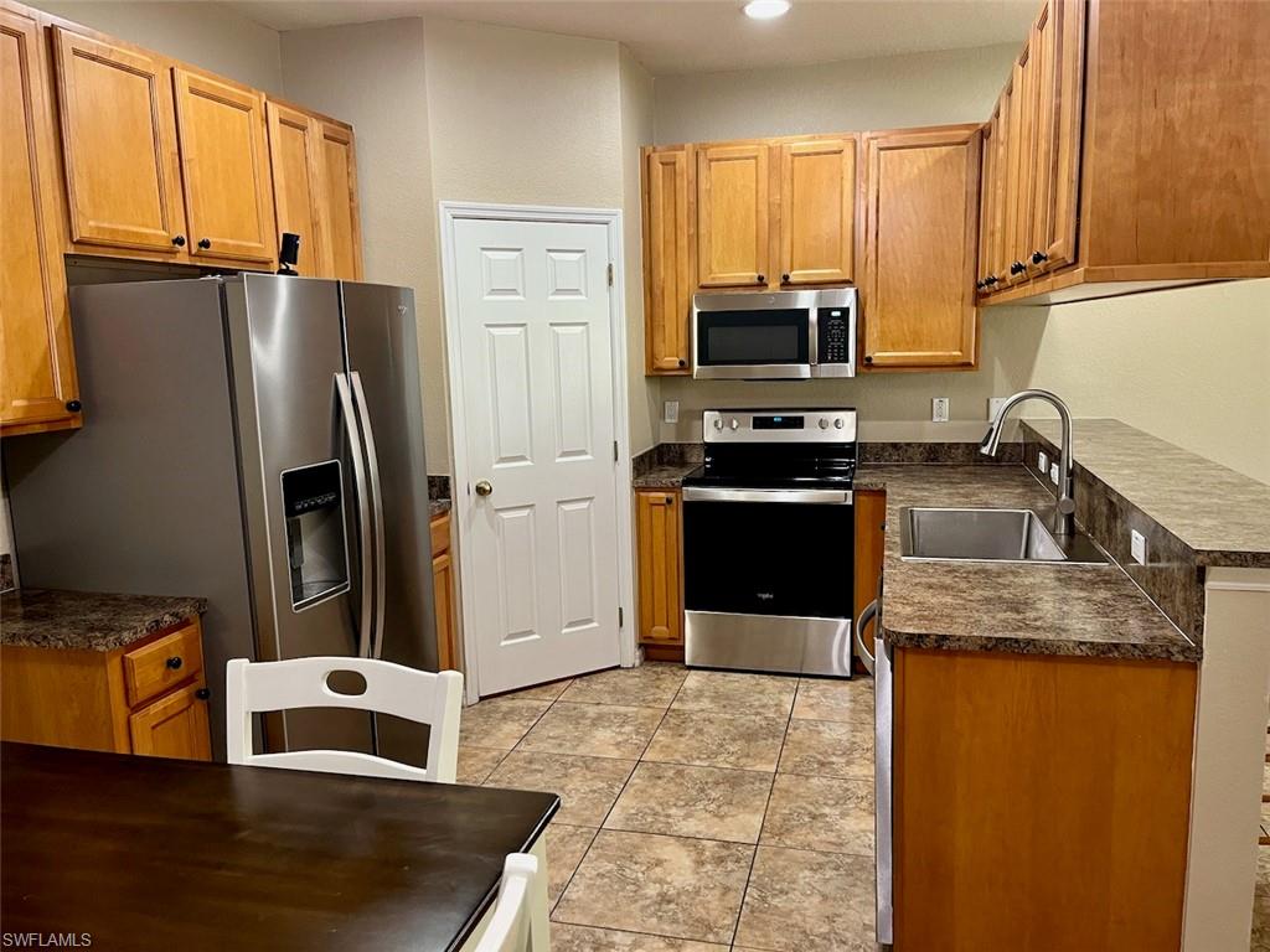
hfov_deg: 67.3
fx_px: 954
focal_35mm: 26
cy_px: 476
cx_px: 635
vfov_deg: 53.1
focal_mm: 5.1
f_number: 1.6
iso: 200
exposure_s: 1/60
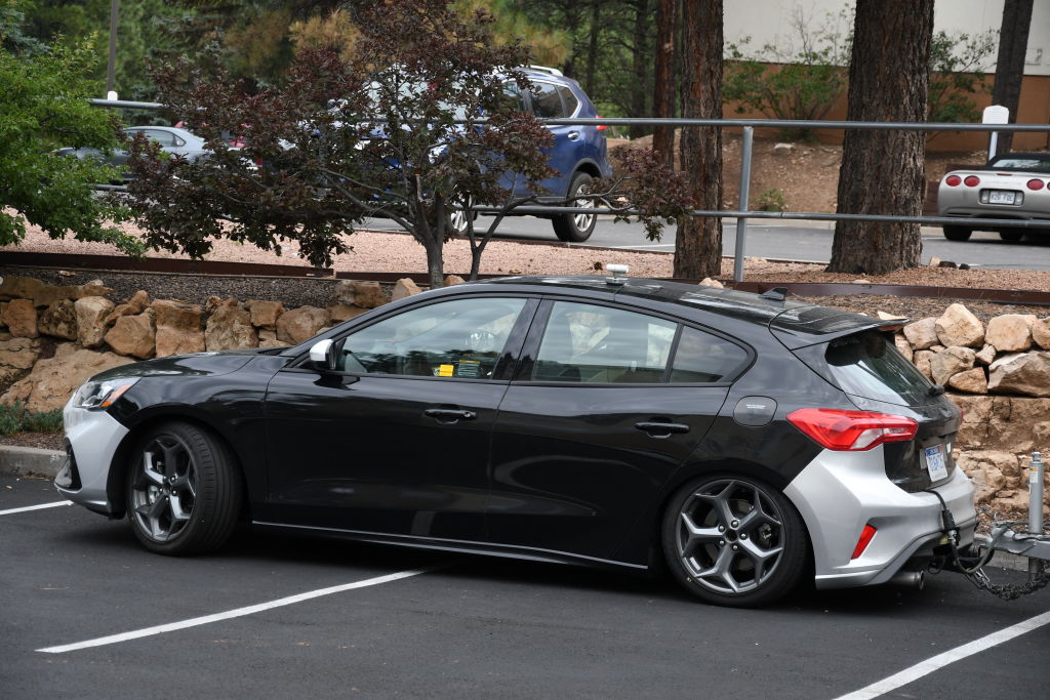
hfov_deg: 20.6
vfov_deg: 13.8
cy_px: 350
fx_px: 2888
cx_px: 525
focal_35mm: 99
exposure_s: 1/200
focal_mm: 66
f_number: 5.3
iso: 320
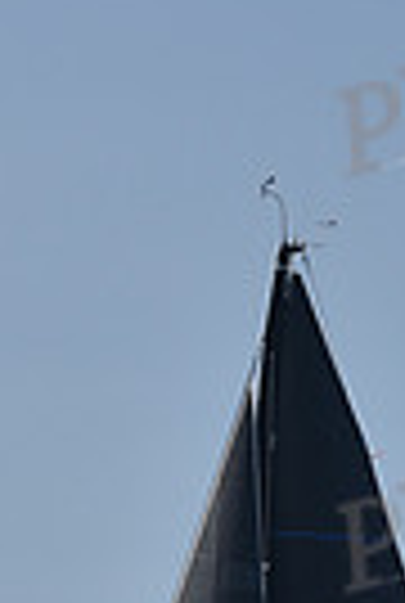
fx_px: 7101
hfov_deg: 3.3
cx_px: 106
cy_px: 774
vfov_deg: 4.8
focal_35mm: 423
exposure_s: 1/1600
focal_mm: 98
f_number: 3.2
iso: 250
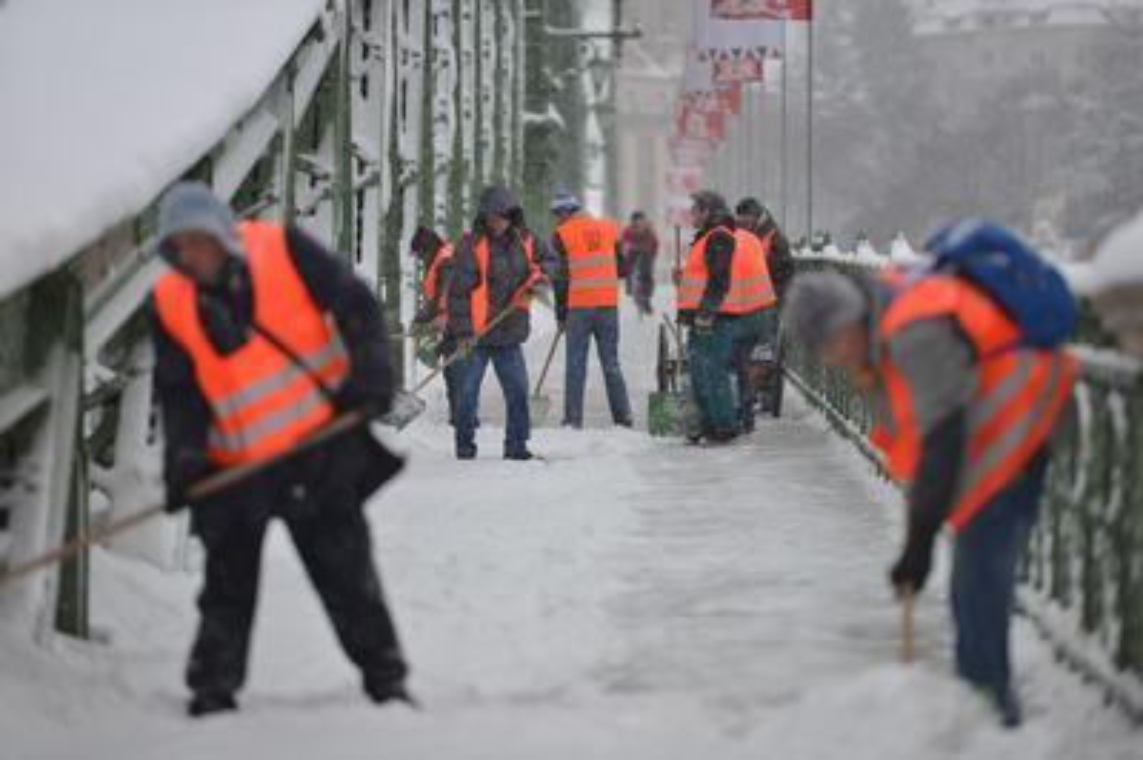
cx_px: 572
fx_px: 6345
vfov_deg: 6.9
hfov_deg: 10.3
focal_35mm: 200
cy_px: 380
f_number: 2.8
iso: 160
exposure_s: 1/1000
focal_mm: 200
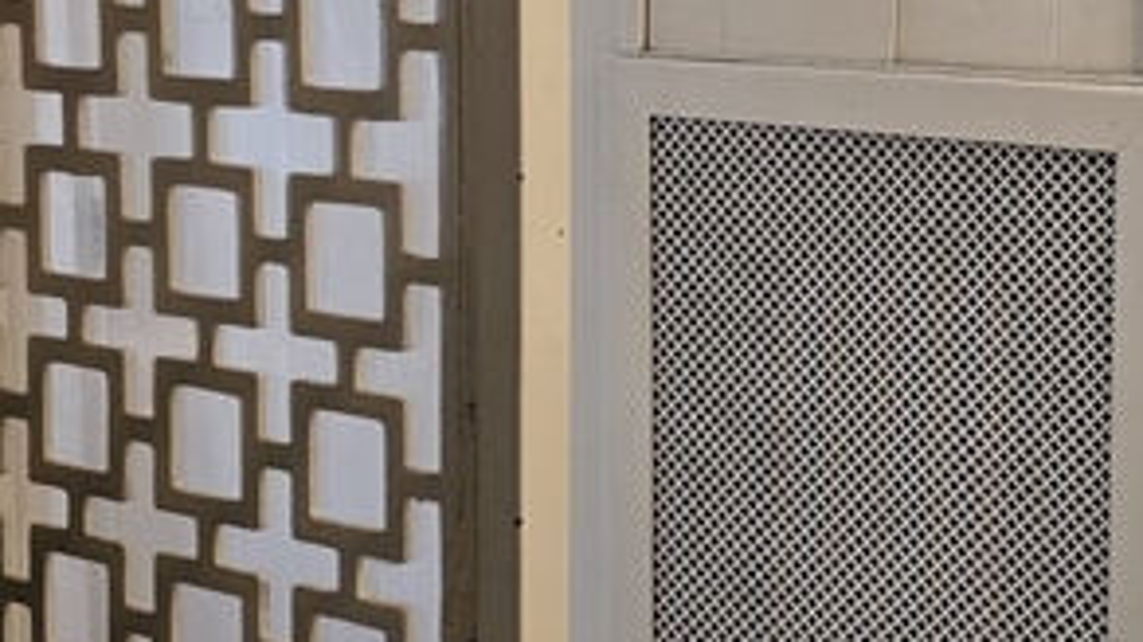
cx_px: 939
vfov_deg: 18.1
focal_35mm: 66
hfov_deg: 31.0
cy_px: 121
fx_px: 2000
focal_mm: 6.3
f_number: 1.7
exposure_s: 1/120
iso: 160
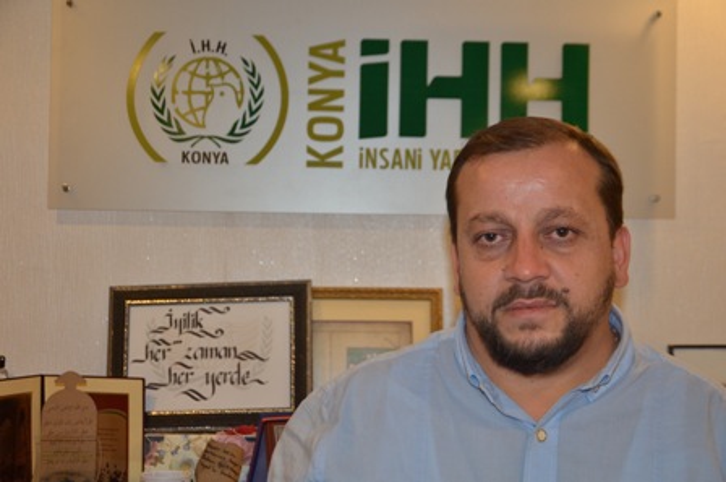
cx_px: 363
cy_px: 241
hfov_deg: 33.5
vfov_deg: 22.5
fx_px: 1208
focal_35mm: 60
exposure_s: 1/60
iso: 800
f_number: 4.5
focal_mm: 40
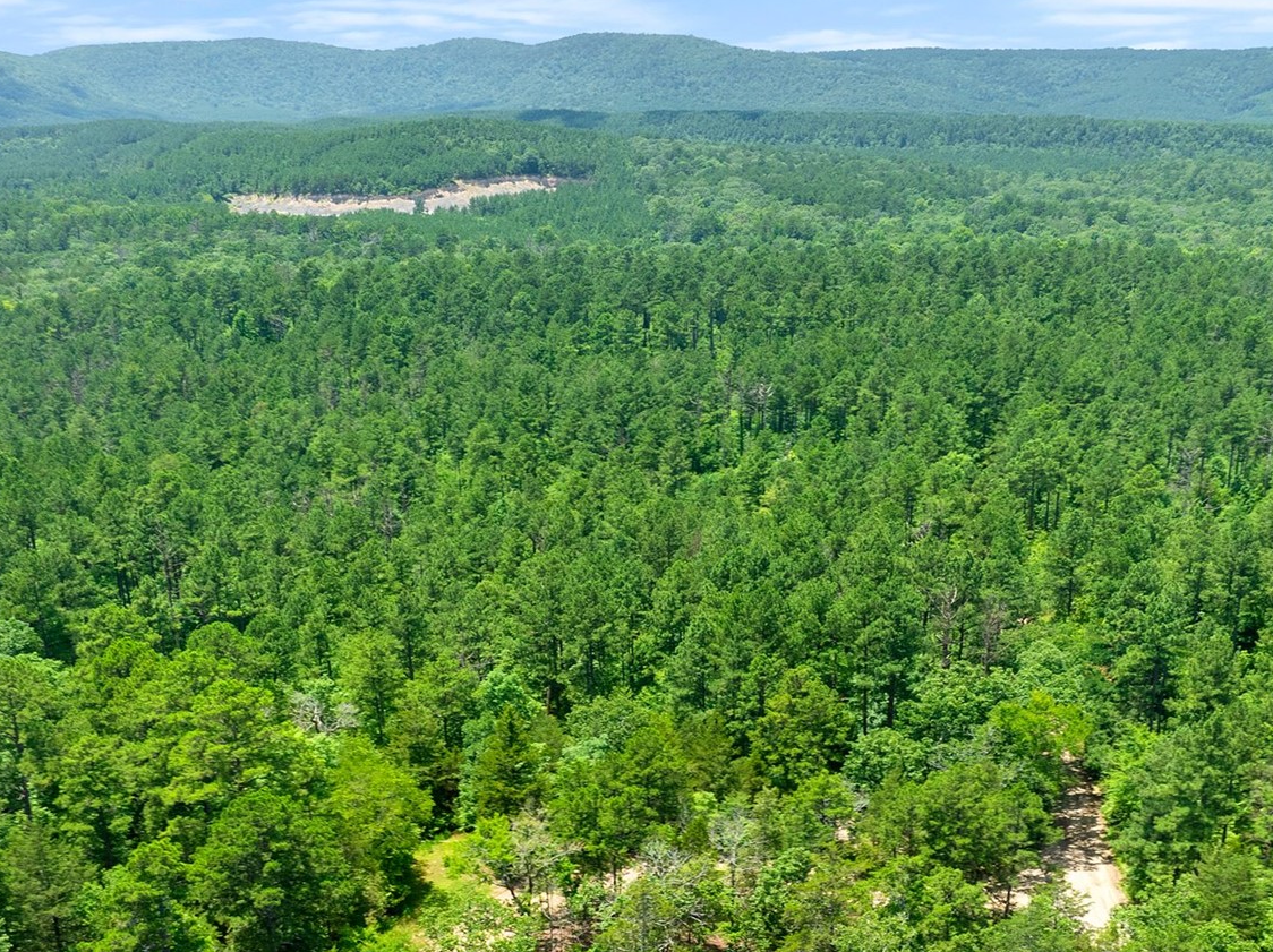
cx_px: 748
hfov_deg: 45.6
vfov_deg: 34.3
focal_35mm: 41
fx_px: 1506
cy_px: 716
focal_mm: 12.29
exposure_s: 1/160
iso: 100
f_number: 9
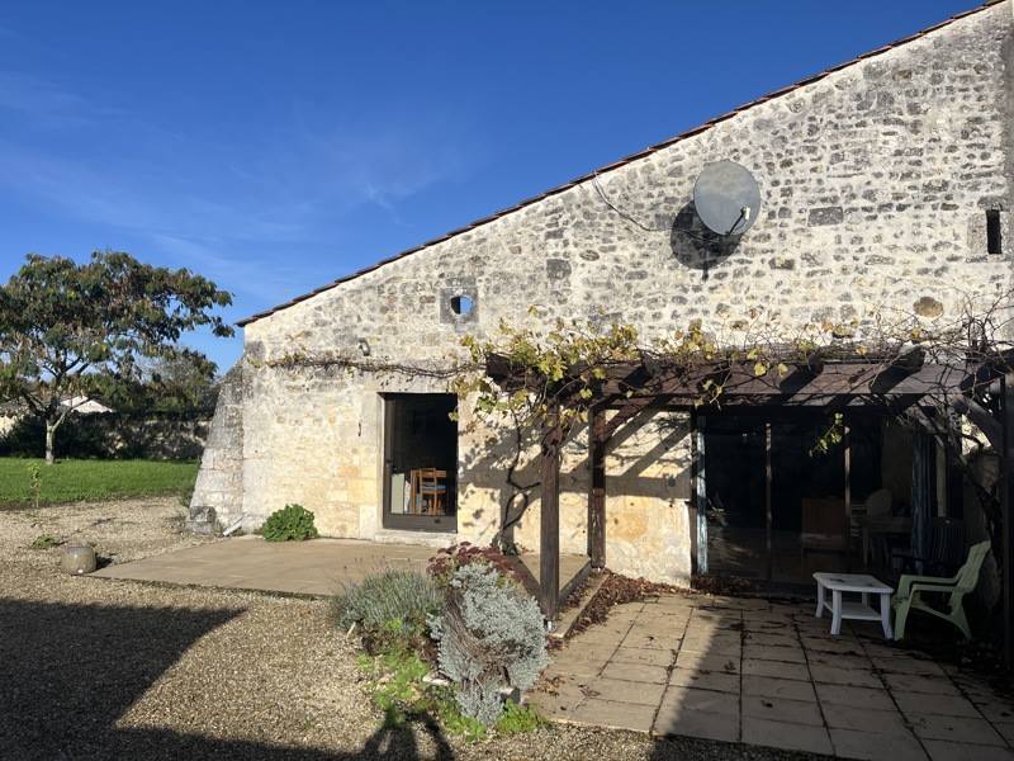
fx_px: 762
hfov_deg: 67.3
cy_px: 380
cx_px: 507
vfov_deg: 53.1
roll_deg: -0.4
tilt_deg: +4.2
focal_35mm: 26
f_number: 1.6
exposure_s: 1/5848
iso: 50
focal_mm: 5.1
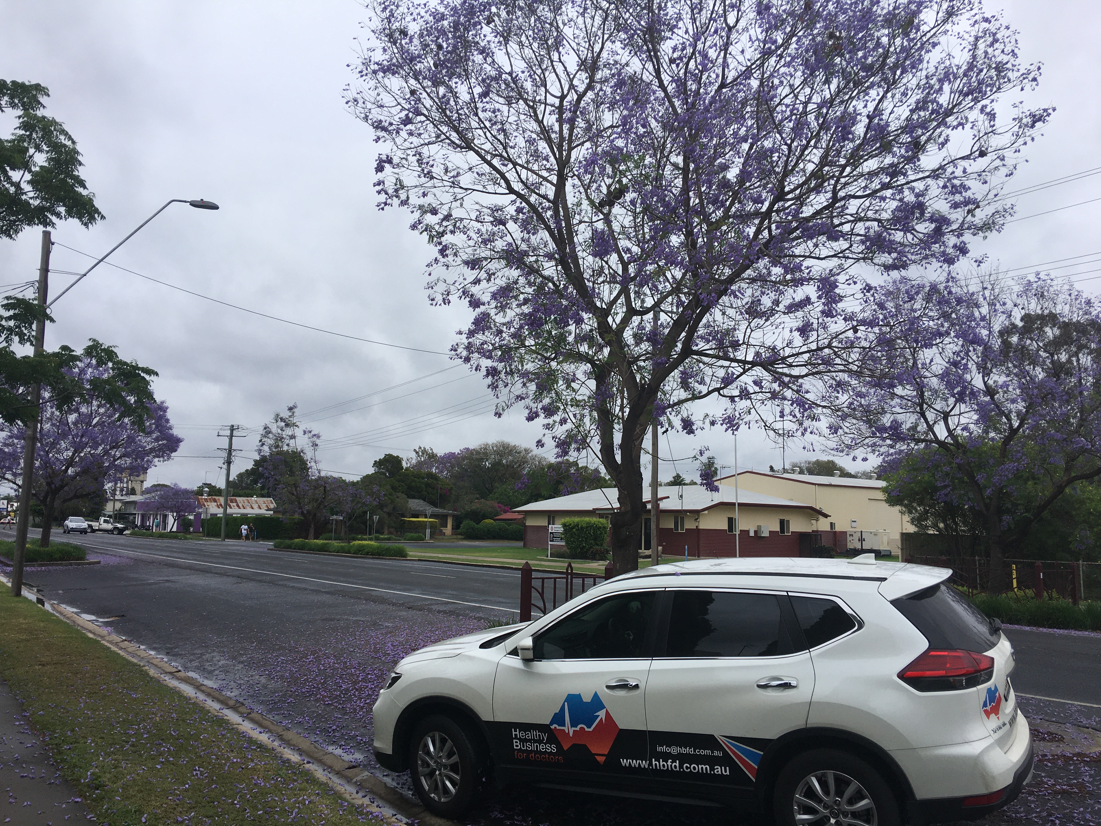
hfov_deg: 61.7
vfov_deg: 48.2
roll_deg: -1.3
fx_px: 922
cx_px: 550
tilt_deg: +7.6
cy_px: 413
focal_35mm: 29
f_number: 2.2
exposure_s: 1/1451
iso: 25
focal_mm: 4.15
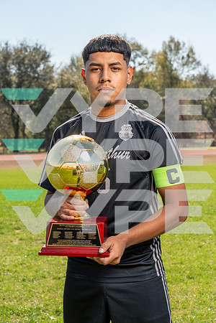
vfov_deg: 28.8
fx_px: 630
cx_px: 108
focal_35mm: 70
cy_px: 162
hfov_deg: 19.5
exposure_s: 1/200
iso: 100
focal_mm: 70
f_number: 9
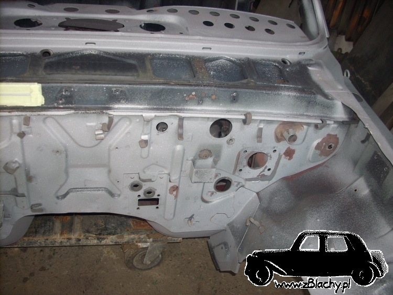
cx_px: 196
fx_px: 420
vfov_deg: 38.7
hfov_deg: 50.1
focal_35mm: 37
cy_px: 148
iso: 100
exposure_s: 1/30
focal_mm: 6.2
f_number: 2.8
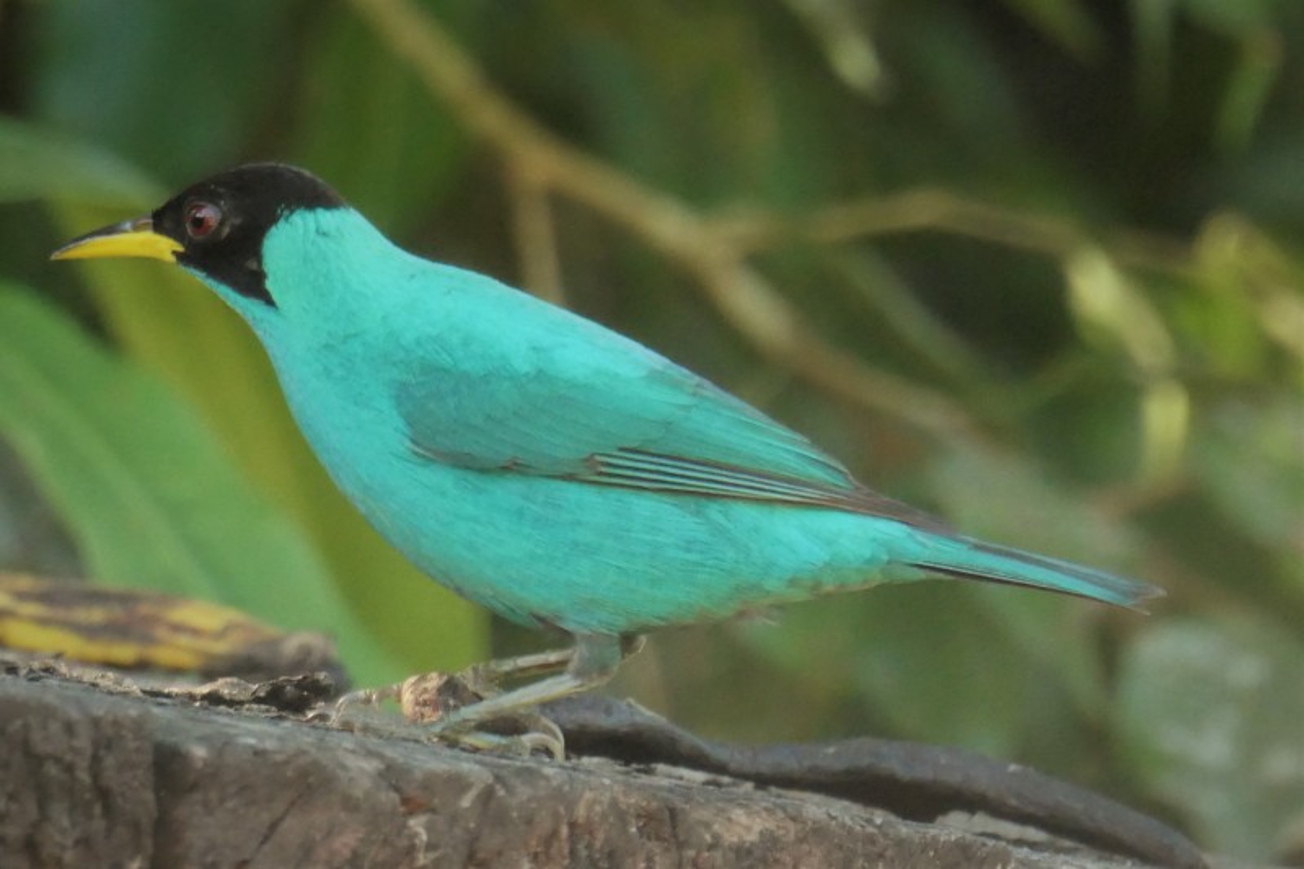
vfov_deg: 3.8
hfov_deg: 5.7
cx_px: 652
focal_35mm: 360
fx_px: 13036
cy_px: 434
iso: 3200
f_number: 6.4
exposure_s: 1/250
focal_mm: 132
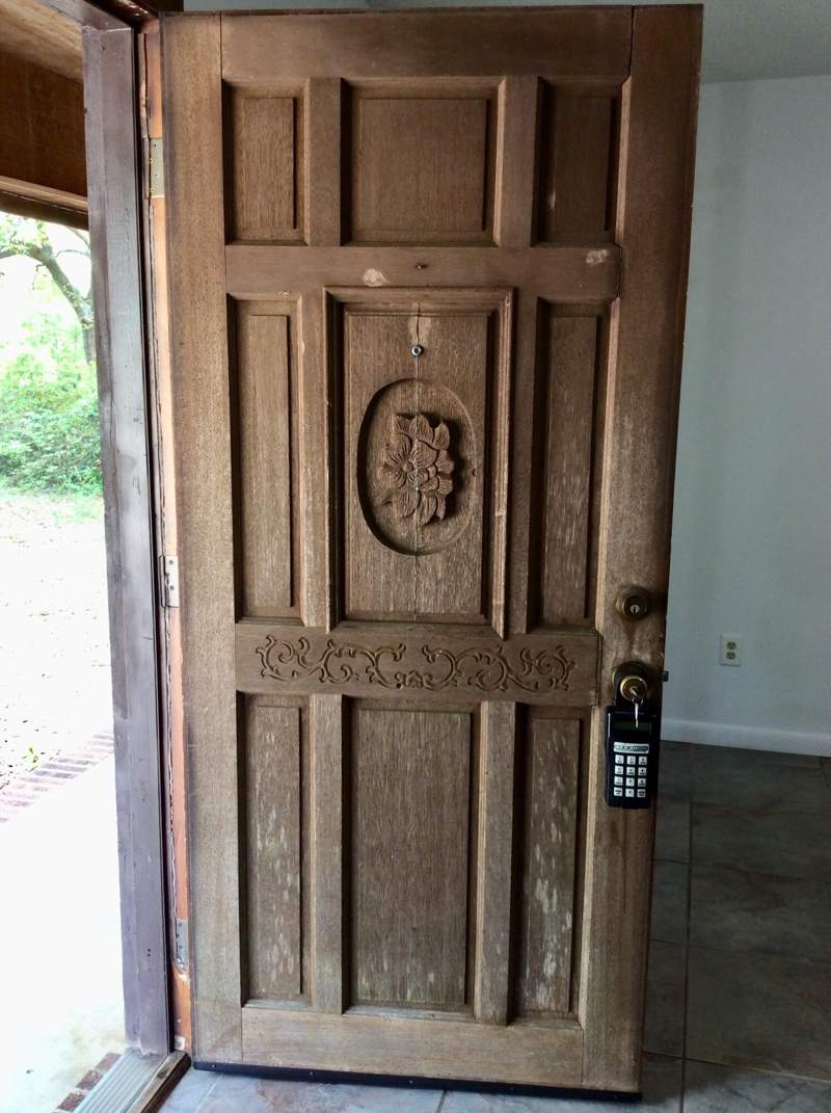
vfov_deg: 56.9
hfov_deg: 44.1
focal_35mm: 32
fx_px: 1027
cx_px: 416
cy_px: 556
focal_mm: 3.3
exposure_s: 1/30
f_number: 2.4
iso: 32
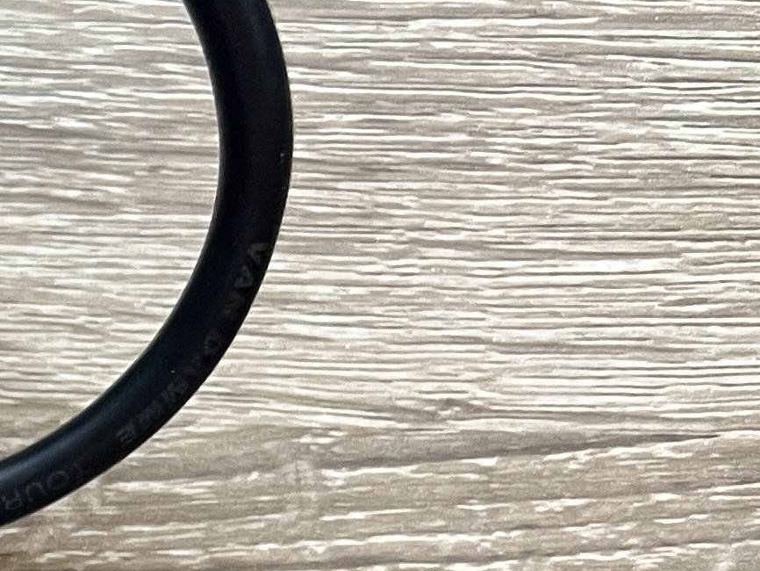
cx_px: -814
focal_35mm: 121
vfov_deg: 11.4
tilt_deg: -80.1
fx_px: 2657
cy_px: 1023
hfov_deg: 13.6
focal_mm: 5.7
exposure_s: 1/50
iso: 125
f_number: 1.5
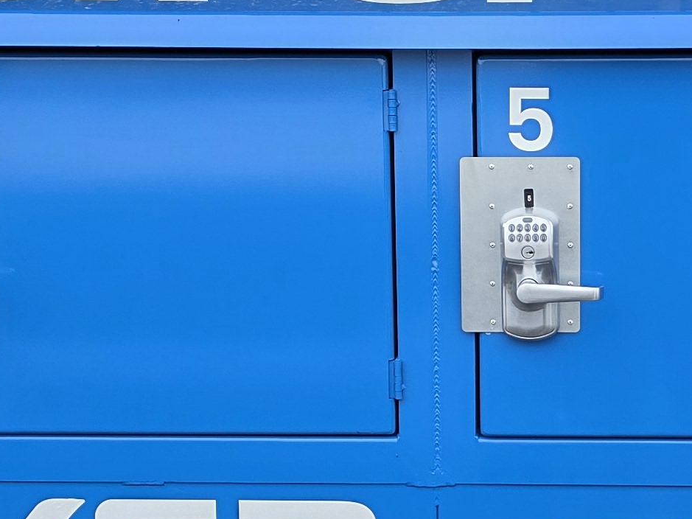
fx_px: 1959
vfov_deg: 15.0
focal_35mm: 98
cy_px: 384
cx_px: 548
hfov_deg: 19.8
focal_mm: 6.5
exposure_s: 1/180
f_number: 1.4
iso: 80
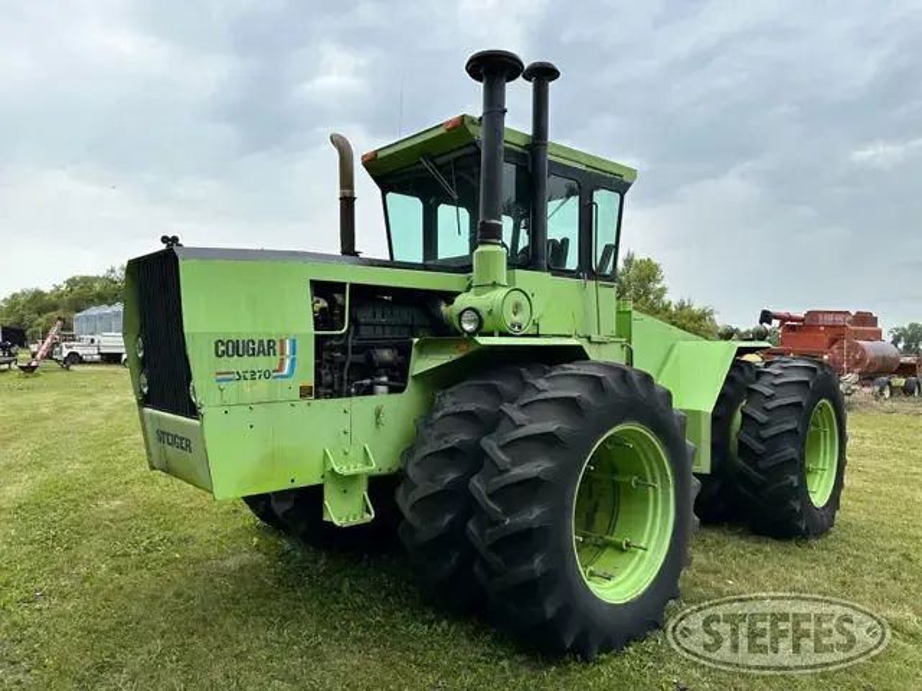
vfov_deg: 56.8
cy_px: 346
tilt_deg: +2.8
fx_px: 639
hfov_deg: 71.6
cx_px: 461
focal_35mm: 24
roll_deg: -0.2
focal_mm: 6.86
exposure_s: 1/1050
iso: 80
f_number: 1.78
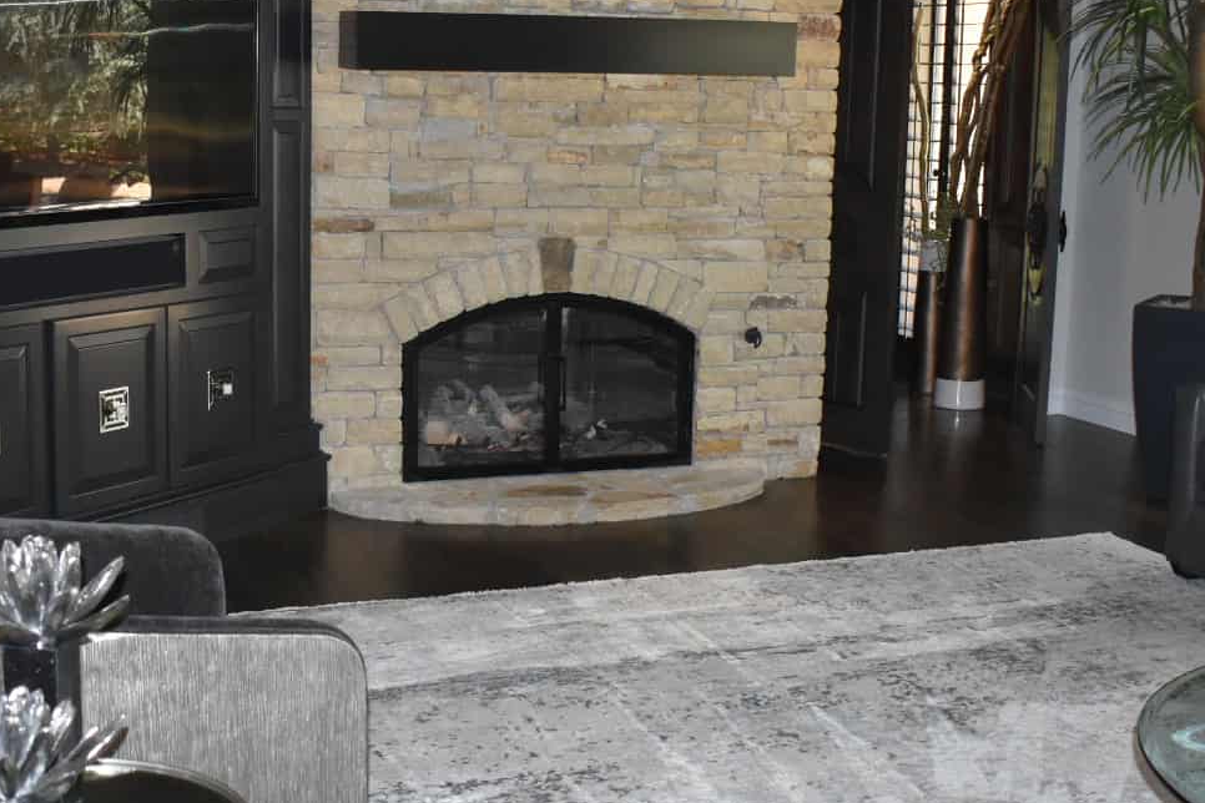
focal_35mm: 53
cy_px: 347
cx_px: 500
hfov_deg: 37.5
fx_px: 1768
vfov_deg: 25.6
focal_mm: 21
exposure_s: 1/125
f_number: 3.8
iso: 1600
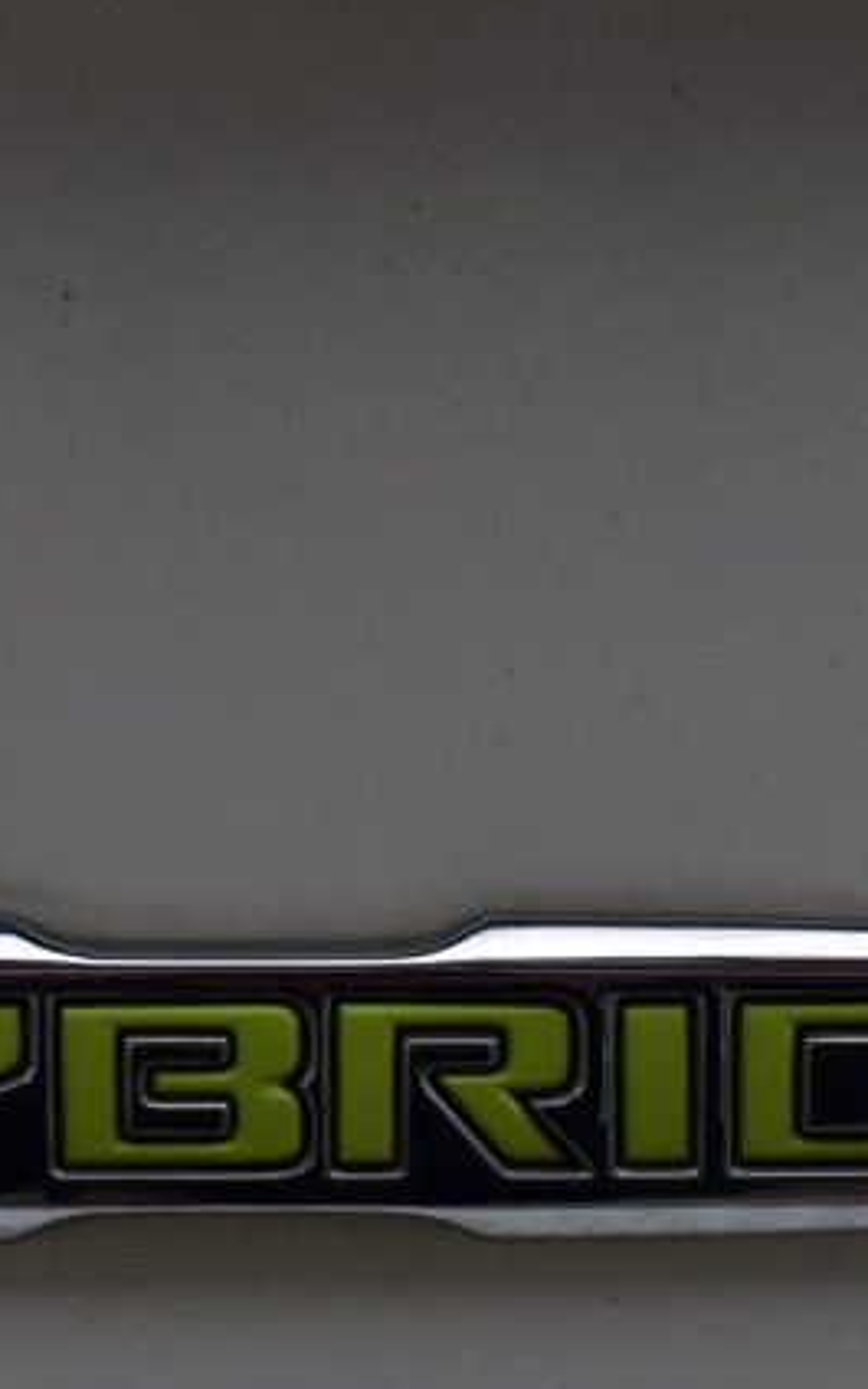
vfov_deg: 10.3
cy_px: 1104
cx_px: 593
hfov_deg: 6.5
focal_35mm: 203
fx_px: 7692
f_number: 7.1
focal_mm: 55
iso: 400
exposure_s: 1/40
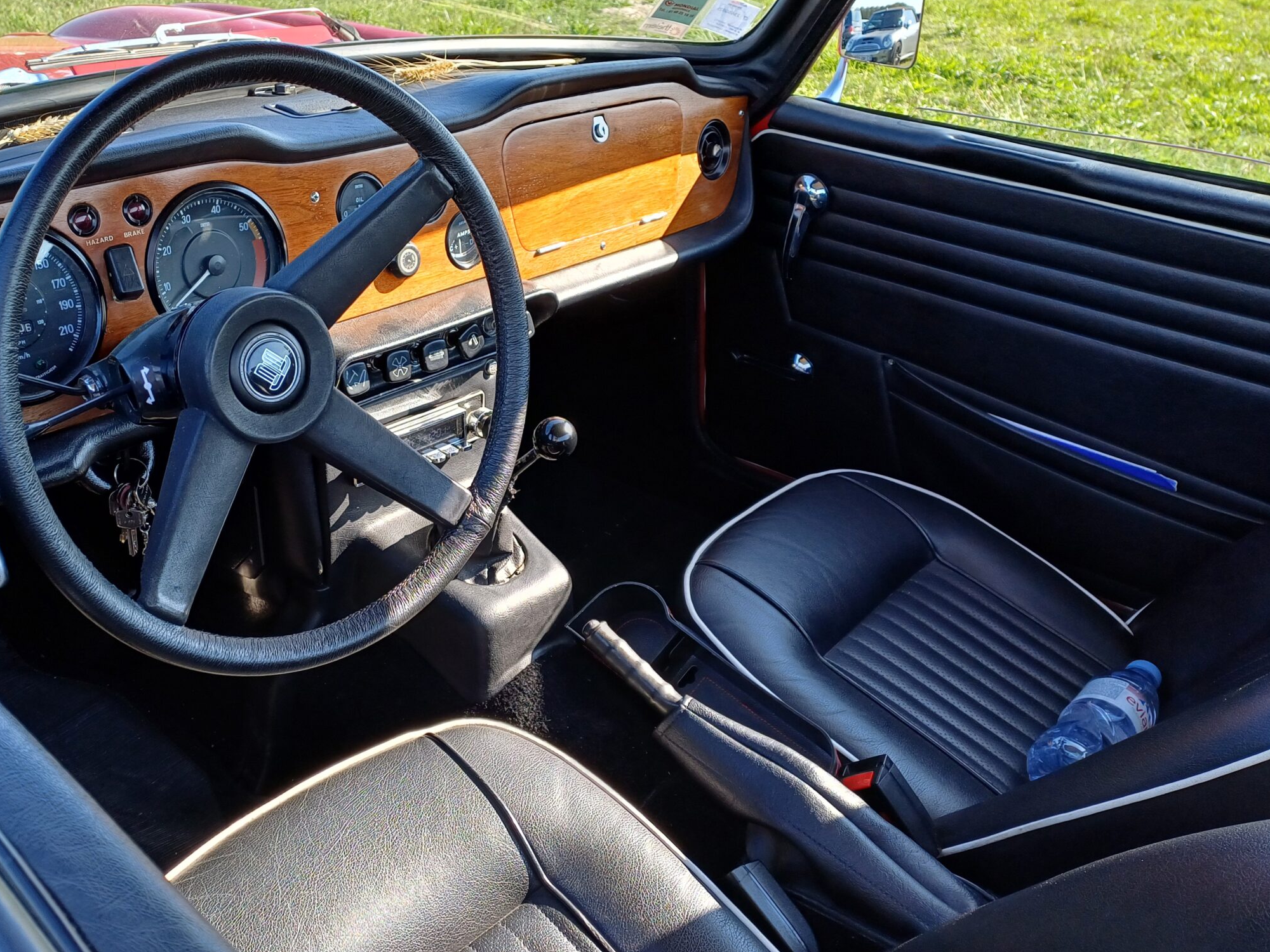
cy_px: 466
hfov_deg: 56.4
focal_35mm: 32
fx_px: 1174
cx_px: 505
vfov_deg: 44.2
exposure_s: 1/186
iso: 50
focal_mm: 4.65
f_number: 1.8
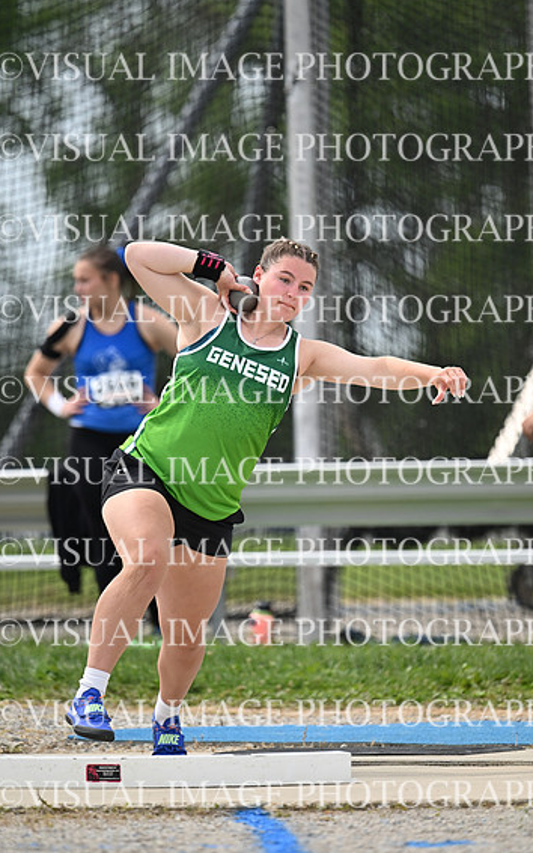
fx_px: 9699
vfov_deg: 5.0
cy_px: 430
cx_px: 285
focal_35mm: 417
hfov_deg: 3.1
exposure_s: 1/2500
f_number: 4.5
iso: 500
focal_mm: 400
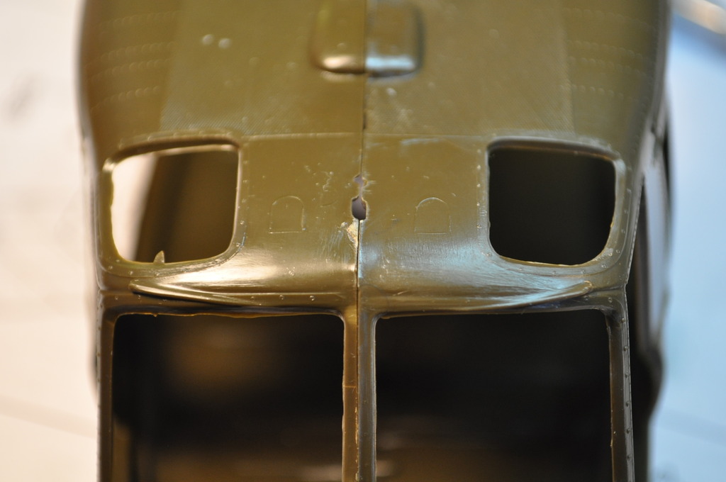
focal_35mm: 82
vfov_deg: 16.5
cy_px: 241
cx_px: 363
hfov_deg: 24.6
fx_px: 1662
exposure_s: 1/60
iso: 800
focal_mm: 55
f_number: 5.6
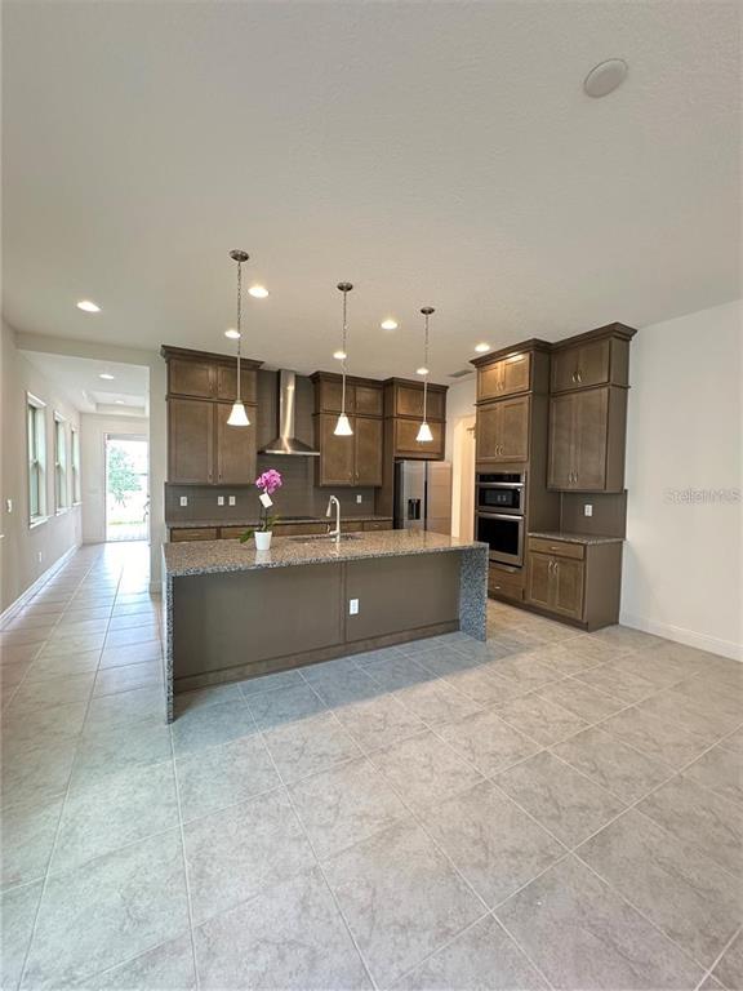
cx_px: 372
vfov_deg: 102.1
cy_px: 496
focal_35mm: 14
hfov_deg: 85.7
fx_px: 401
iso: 200
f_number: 2.2
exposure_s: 1/60
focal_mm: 2.22
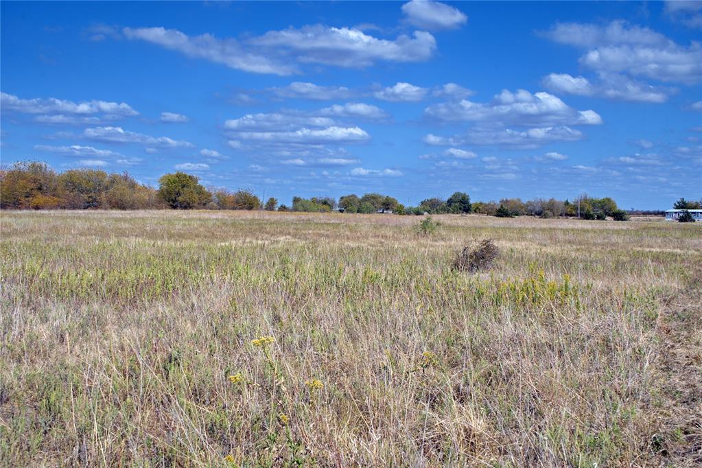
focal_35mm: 41
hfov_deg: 47.4
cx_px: 351
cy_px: 234
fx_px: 799
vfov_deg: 32.6
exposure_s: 1/320
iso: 100
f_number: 11
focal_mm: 41
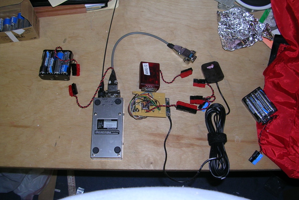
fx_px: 332
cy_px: 102
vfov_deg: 33.4
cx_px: 149
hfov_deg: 48.4
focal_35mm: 40
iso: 50
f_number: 2.8
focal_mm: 5.8
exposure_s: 1/60.1
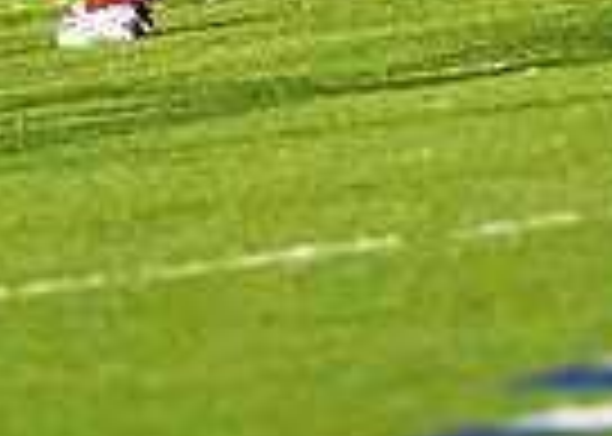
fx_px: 23175
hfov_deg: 1.5
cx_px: 164
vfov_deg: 1.1
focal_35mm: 1334
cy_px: -697
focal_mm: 179
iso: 6400
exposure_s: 1/1000
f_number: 2.8
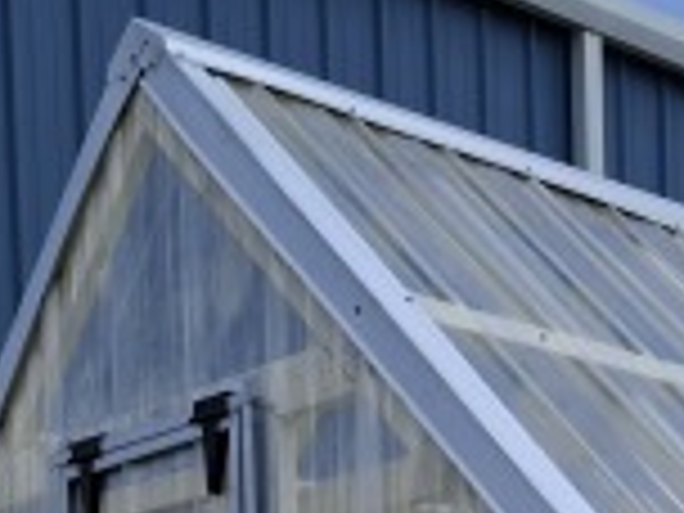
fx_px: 1917
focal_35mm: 97
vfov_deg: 13.0
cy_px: 1062
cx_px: 590
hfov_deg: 19.9
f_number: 1.8
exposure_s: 1/1835
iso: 50
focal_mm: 5.54
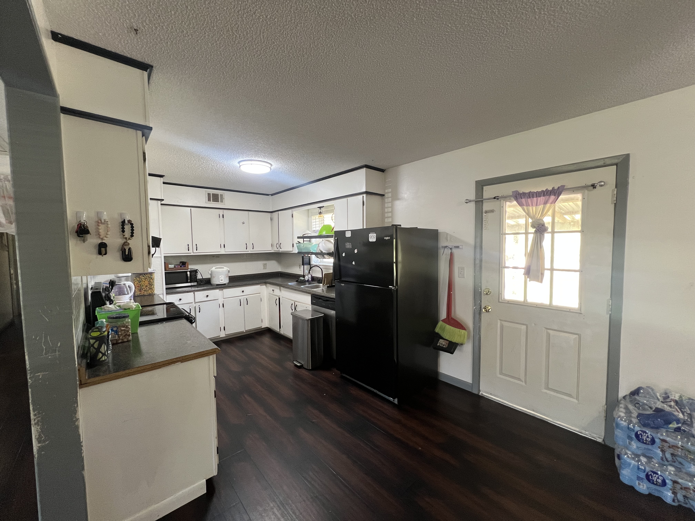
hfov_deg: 106.2
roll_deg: +0.9
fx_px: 261
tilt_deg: -2.9
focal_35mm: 13
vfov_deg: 89.9
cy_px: 260
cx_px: 348
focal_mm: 1.57
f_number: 1.8
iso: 200
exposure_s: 1/60
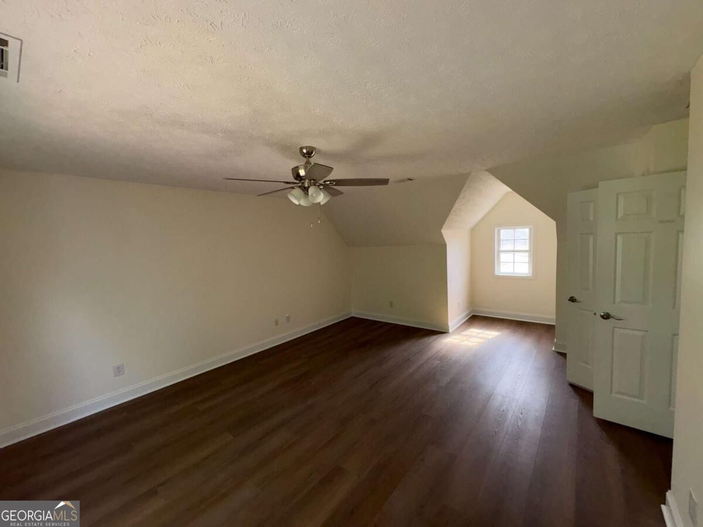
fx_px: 284
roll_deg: +2.6
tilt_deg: -4.3
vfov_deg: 85.7
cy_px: 264
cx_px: 352
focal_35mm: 14
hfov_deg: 102.1
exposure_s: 1/122
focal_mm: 2.22
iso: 50
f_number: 2.2
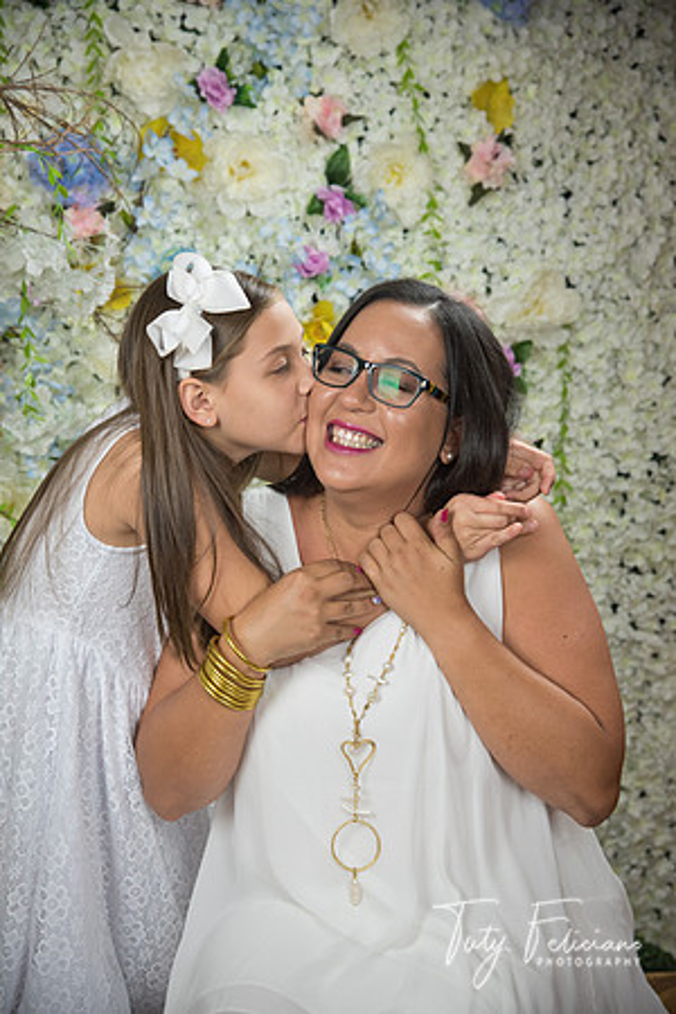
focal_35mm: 75
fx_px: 2112
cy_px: 507
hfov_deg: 18.2
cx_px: 338
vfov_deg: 27.0
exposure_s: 1/125
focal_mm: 75
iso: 1250
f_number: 5
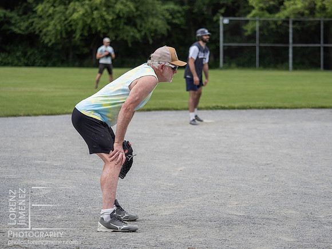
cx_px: 166
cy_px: 124
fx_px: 1515
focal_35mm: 158
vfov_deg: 9.4
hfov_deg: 12.5
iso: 200
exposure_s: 1/1600
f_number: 2.8
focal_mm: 79
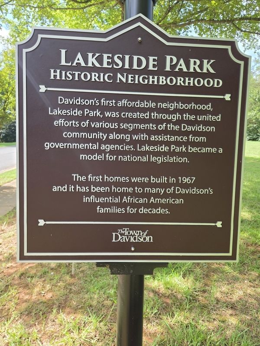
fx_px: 230
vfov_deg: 73.9
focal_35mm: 23
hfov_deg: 58.9
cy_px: 173
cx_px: 130
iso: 80
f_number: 1.8
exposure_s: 1/818
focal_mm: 5.4
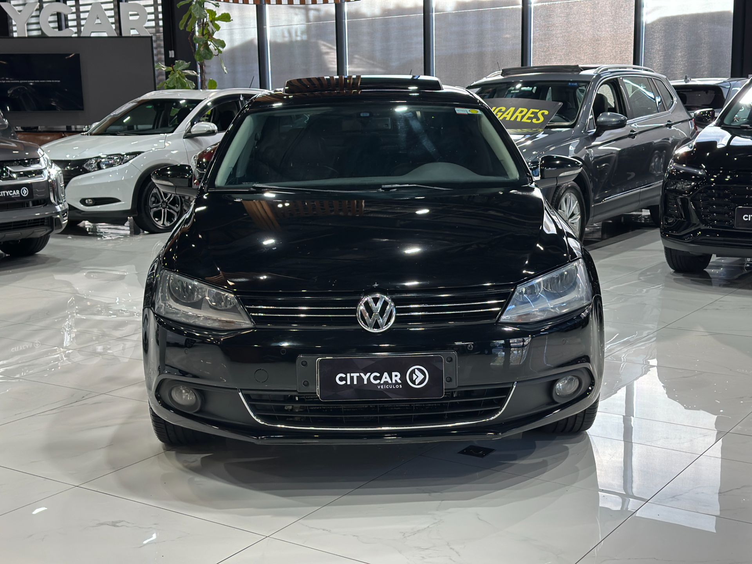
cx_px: 376
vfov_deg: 30.3
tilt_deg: -9.6
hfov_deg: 39.7
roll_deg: +1.3
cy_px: 282
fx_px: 1043
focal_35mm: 48
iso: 160
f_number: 1.78
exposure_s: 1/120
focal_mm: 6.86
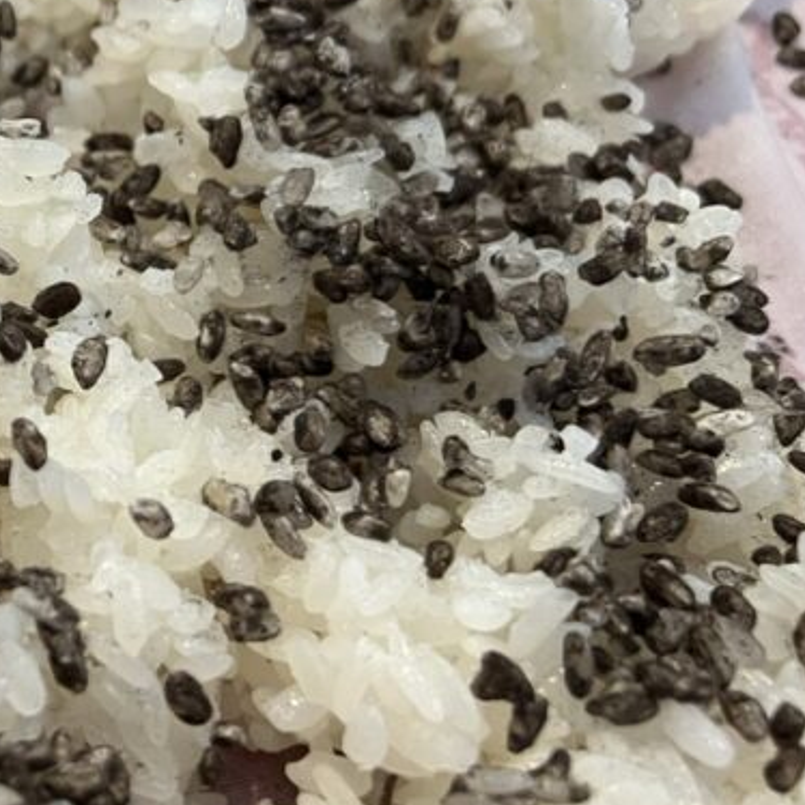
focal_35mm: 63
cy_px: 174
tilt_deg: -48.1
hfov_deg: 23.8
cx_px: -256
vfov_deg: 26.8
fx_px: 1658
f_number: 1.5
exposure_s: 1/50
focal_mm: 5.7
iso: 160
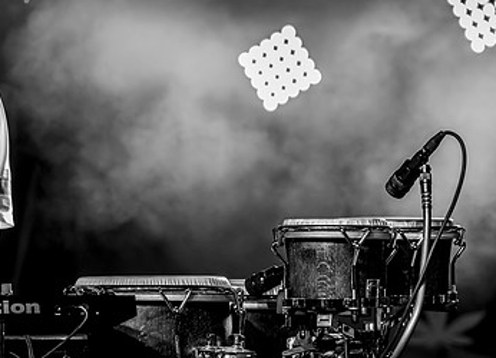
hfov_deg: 14.5
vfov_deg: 10.6
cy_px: 182
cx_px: 41
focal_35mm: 136
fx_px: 1923
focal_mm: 73
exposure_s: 1/400
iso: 1250
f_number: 2.8
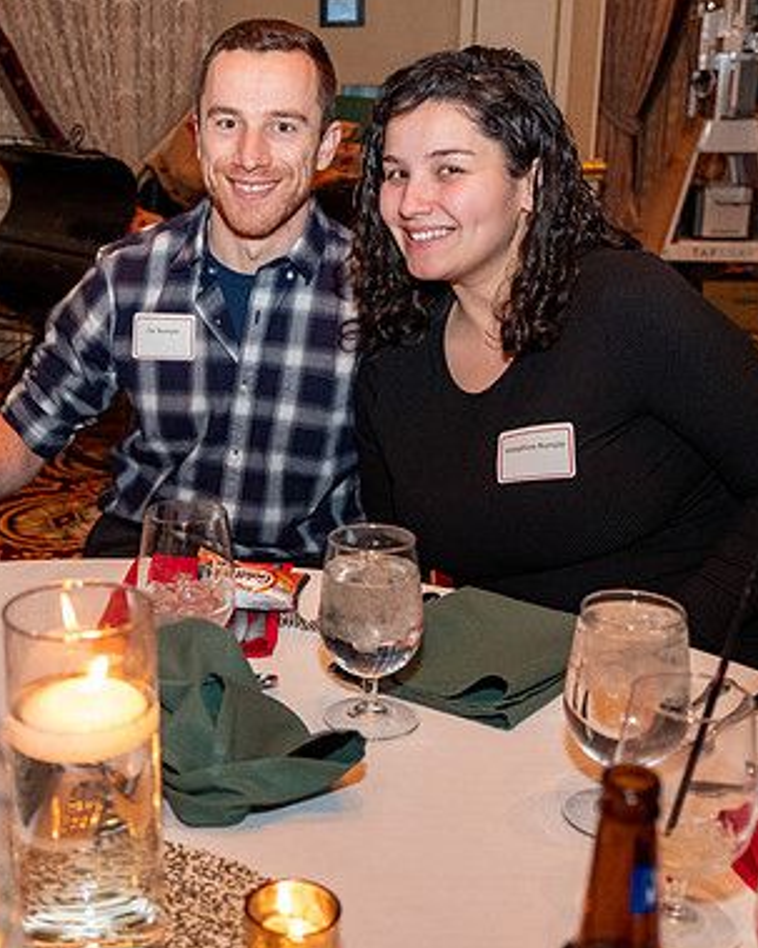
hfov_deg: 32.3
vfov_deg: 40.3
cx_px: 228
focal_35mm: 46
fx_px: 1290
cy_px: 477
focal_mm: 21.4
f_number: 3.2
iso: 2500
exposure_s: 1/125
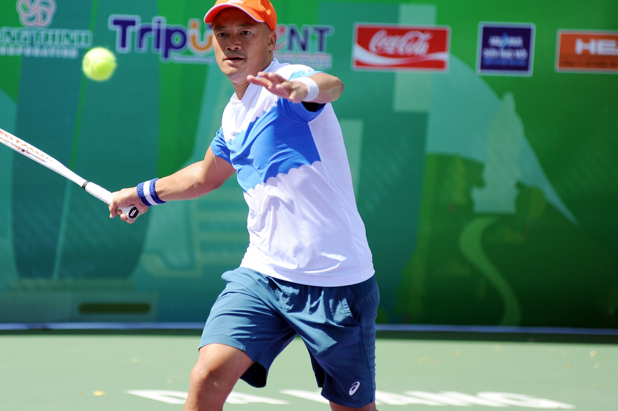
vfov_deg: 5.5
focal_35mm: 251
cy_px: 173
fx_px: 4306
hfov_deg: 8.2
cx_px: 249
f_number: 4
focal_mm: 200
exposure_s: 1/3200
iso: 500
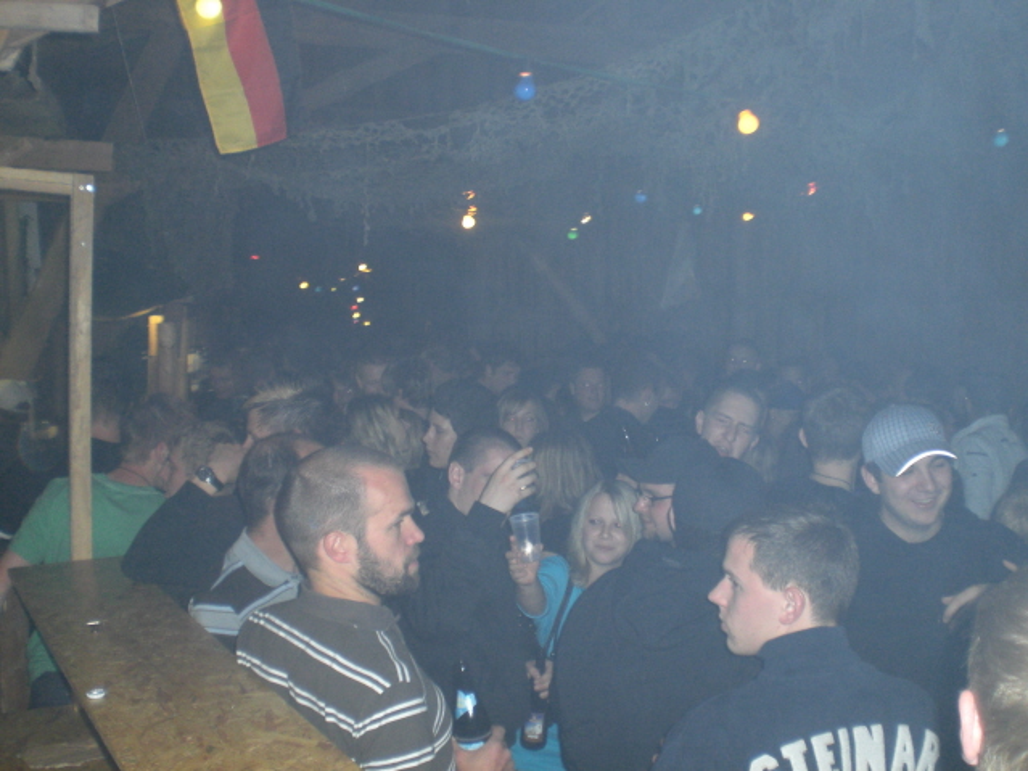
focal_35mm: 38
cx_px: 514
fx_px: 1128
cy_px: 386
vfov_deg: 37.7
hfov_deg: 49.0
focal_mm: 6.3
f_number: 3.1
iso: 200
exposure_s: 1/60
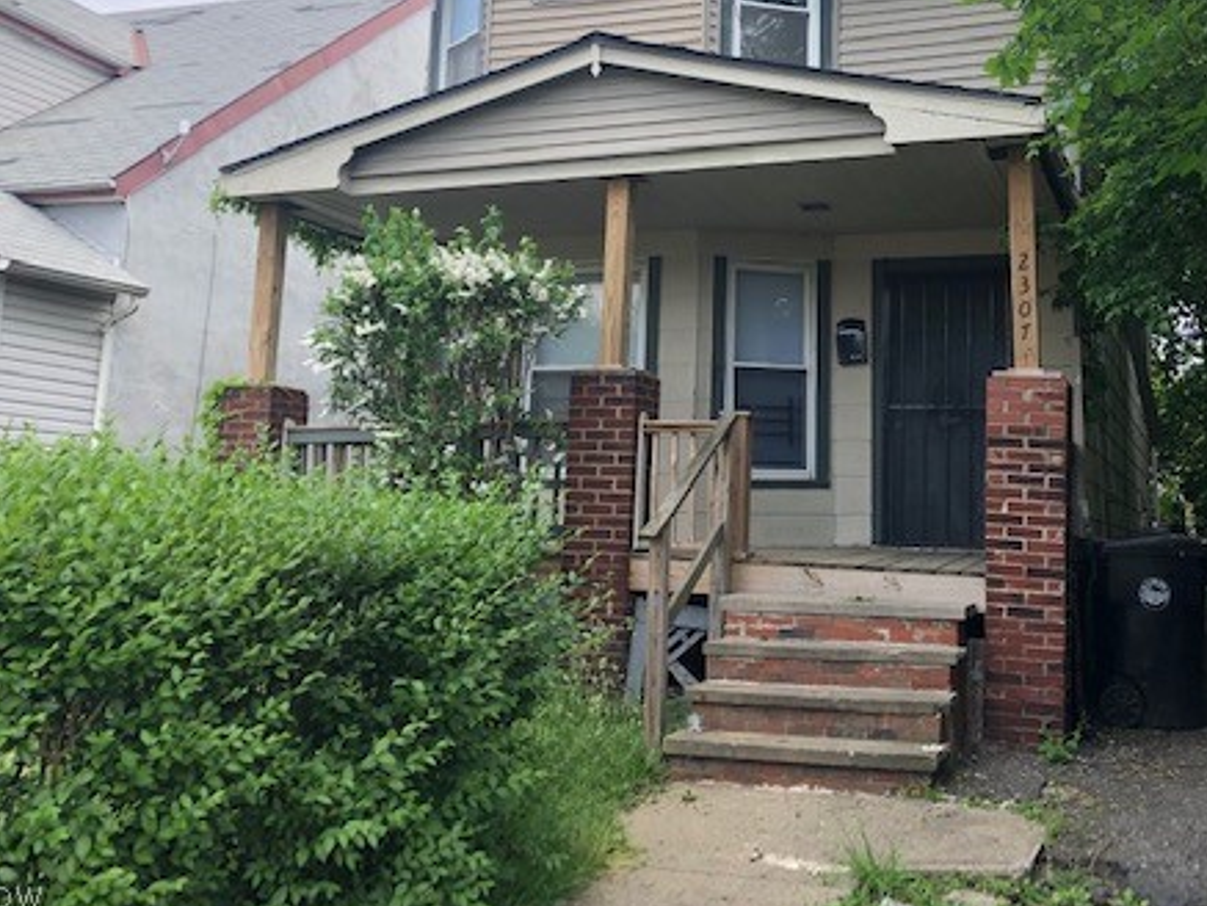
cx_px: 749
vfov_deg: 34.6
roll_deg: -0.9
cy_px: 262
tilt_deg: +10.1
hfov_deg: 45.4
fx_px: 1430
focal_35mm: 41
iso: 20
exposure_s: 1/564
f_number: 1.8
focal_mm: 3.99
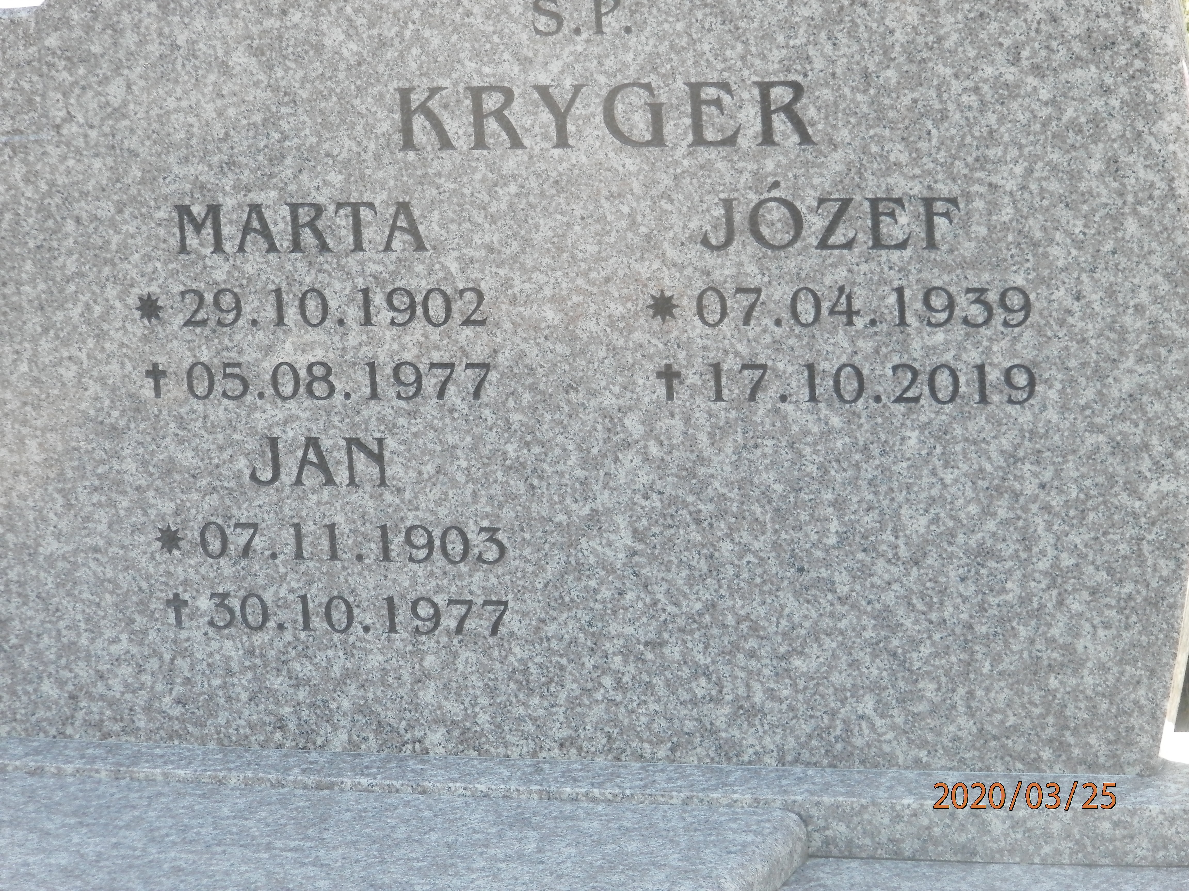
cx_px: 594
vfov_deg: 11.2
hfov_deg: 14.9
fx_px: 4534
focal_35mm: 132
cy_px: 446
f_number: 4.7
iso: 200
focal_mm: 23.6
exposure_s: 1/80
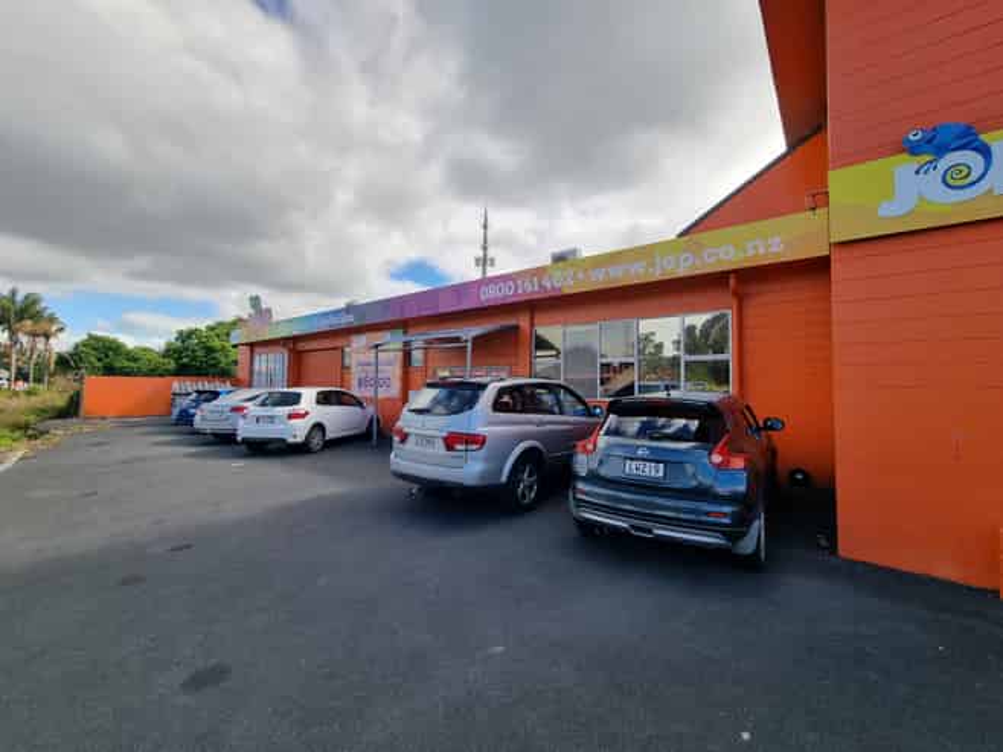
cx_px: 502
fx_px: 377
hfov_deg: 106.2
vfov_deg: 89.9
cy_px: 376
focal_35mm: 13
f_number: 2.2
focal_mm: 2.2
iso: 50
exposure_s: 1/1232
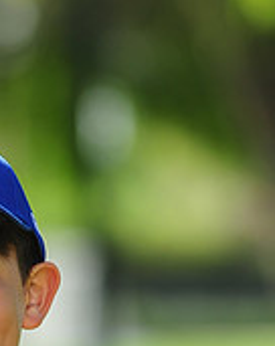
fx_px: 6514
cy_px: 439
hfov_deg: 2.4
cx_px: -63
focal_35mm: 638
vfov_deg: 3.0
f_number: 4.5
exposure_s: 1/640
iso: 200
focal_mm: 200
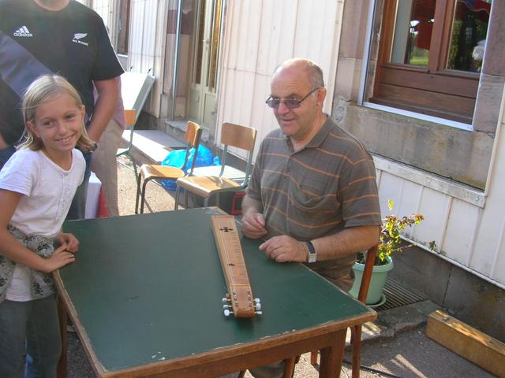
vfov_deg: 40.7
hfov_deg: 52.6
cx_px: 252
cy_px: 189
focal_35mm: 35
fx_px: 511
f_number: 2.8
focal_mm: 5.8
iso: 50
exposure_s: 1/107
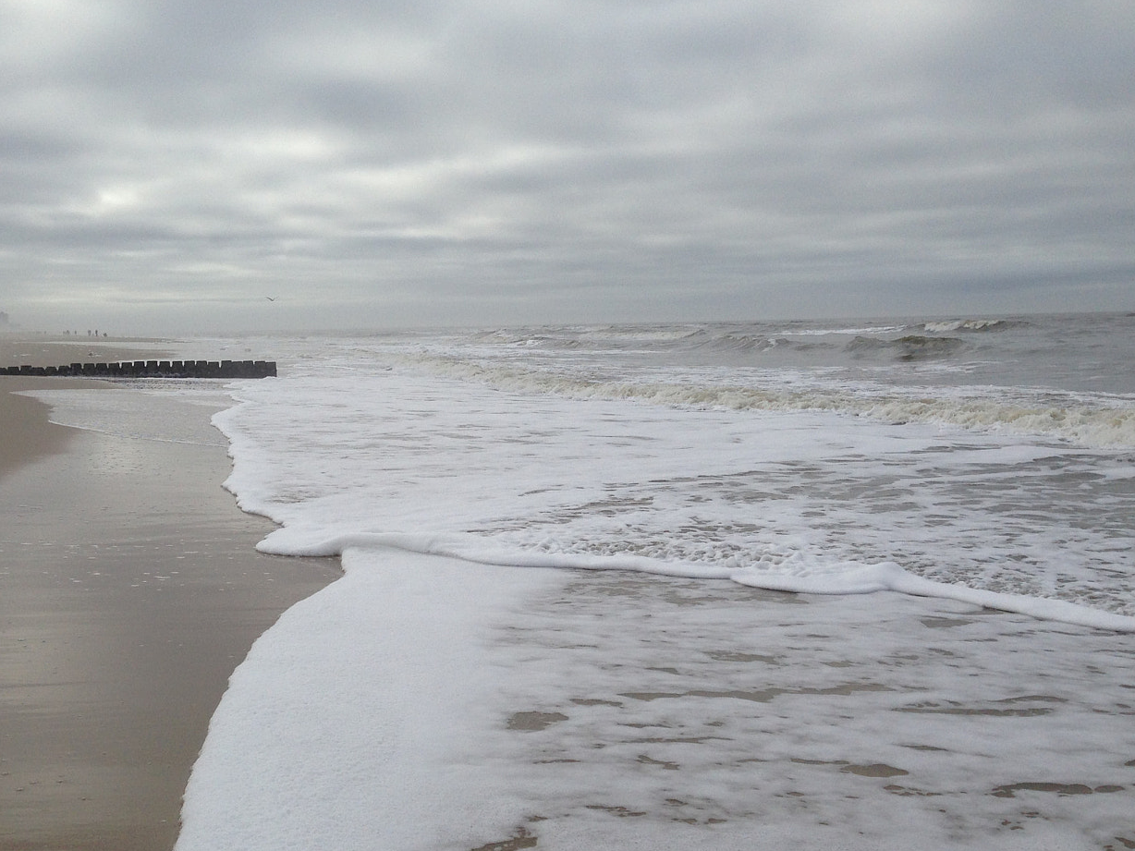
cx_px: 442
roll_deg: +0.4
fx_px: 1410
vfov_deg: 33.6
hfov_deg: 43.6
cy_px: 440
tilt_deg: -3.9
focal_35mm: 43
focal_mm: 4.12
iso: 50
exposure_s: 1/2169
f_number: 2.4
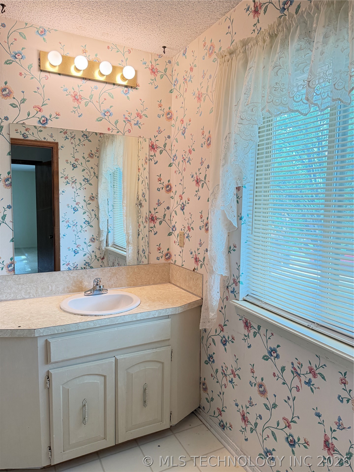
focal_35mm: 24
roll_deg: -1.2
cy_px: 236
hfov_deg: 56.8
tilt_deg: -4.4
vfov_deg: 71.6
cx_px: 177
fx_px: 327
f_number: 1.78
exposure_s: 1/120
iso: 320
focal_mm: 6.76
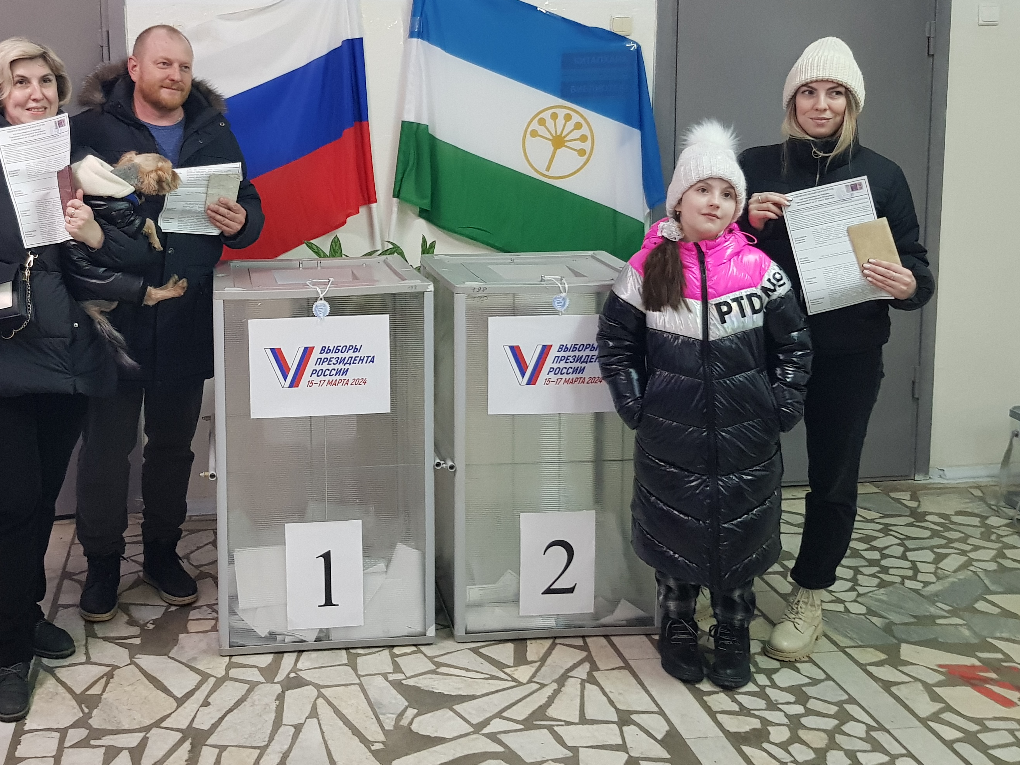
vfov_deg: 35.6
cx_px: 354
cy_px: 254
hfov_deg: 46.2
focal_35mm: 40
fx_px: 1179
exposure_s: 1/28
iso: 250
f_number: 1.7
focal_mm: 4.2
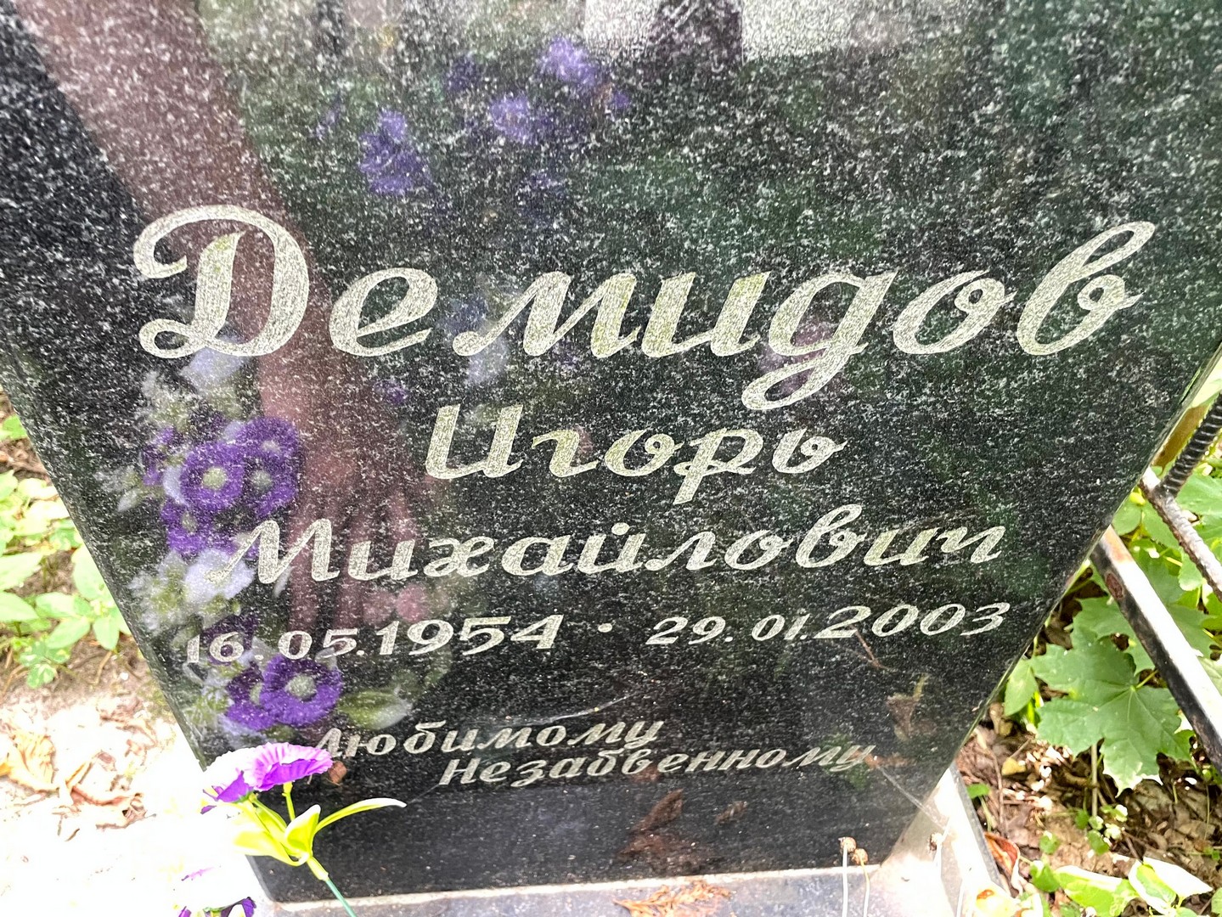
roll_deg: -2.4
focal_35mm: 26
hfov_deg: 67.3
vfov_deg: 53.1
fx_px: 918
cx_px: 611
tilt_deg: -41.7
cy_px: 458
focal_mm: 4.2
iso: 160
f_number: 1.6
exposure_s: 1/60
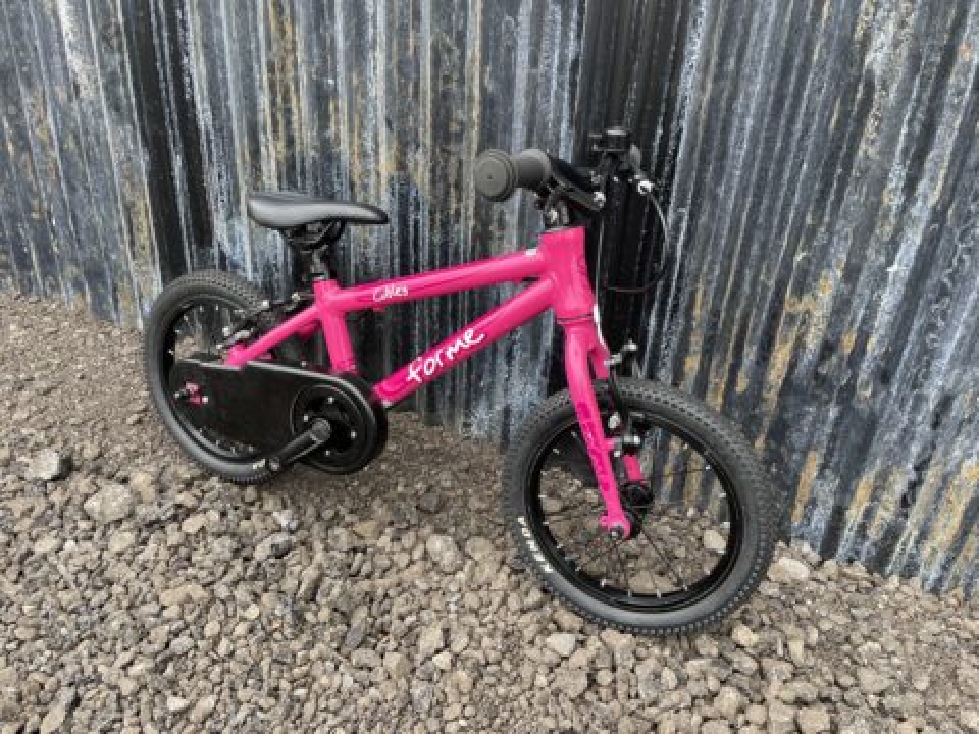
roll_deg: -4.3
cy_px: 367
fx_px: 735
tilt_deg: -28.0
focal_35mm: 26
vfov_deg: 53.1
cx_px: 490
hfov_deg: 67.3
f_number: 1.6
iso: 32
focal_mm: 4.2
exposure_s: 1/136
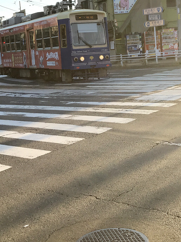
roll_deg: +4.3
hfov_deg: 22.6
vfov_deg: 29.8
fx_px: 453
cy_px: 102
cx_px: 84
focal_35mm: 65
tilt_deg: -6.7
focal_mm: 3.99
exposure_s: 1/720
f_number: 1.8
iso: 20
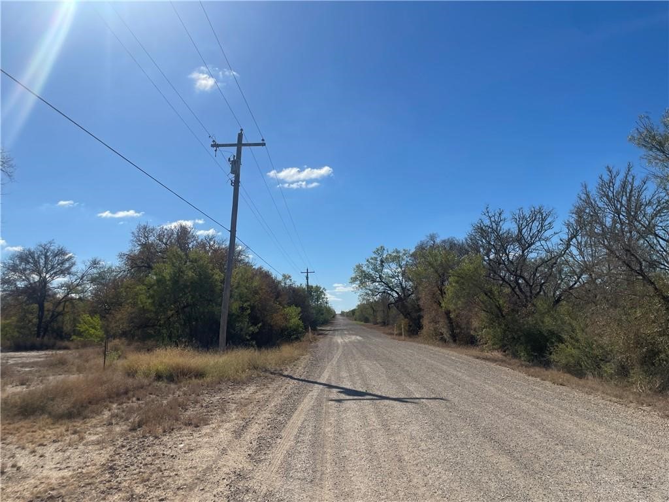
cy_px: 251
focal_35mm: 26
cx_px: 334
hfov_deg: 67.3
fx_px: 502
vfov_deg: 53.1
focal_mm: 4.2
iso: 32
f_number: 1.6
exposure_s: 1/7813
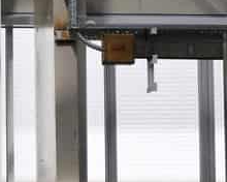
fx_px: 1666
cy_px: 140
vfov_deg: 6.2
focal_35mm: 248
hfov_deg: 7.4
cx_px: -280
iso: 100
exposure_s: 1/320
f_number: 5
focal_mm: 58
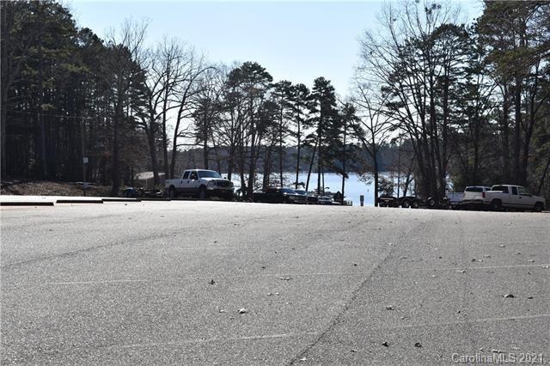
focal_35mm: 51
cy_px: 183
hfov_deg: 38.9
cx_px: 275
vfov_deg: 26.5
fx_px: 779
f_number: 10
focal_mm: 34
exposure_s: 1/400
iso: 200
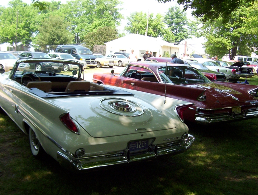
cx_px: 129
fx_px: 269
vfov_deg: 39.8
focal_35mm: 36
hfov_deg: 51.2
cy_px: 98
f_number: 2.76
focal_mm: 5.54
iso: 100
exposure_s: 1/649
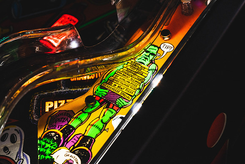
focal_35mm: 90
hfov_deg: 22.6
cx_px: 122
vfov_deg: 15.2
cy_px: 82
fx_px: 613
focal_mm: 90
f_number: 8
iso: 500
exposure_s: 1/25
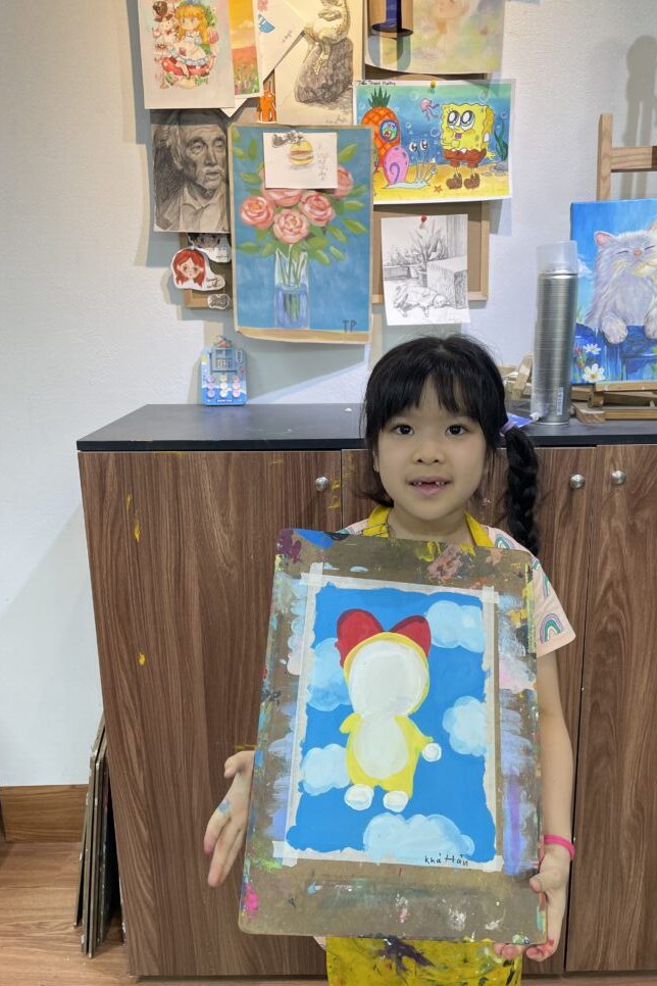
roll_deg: +0.6
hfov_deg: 46.3
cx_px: 364
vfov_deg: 65.5
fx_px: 766
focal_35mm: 28
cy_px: 502
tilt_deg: -14.5
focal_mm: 4.2
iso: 50
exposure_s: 1/100
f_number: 1.6
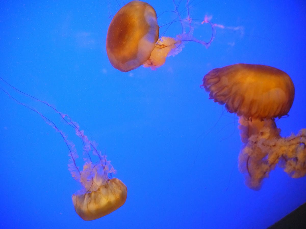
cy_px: 114
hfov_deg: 63.4
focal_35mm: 28
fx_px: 248
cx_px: 153
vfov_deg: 49.7
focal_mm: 14
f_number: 3.5
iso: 1600
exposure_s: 1/60
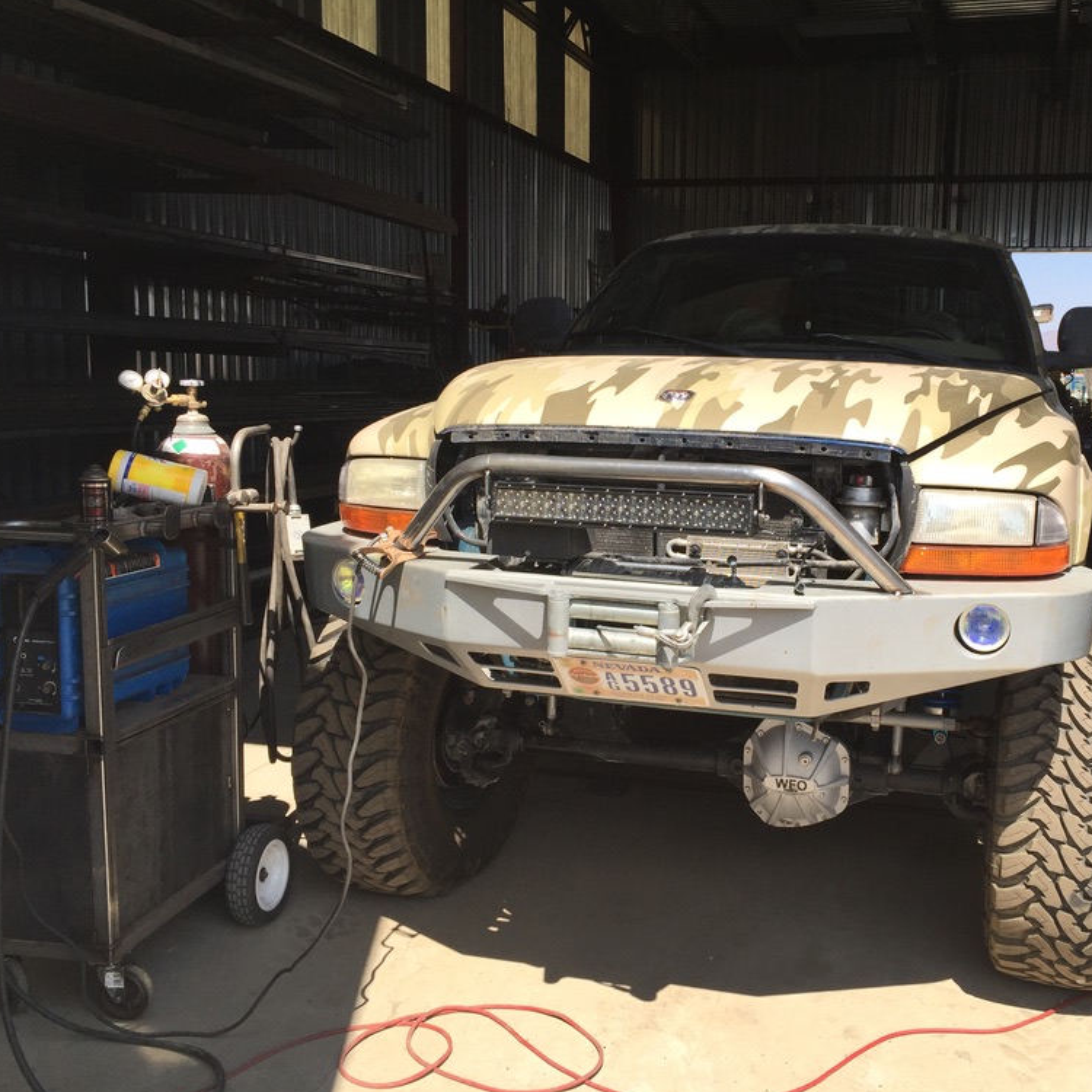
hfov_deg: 46.6
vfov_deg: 47.2
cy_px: 542
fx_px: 1249
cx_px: 713
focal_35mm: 35
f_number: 2.2
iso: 32
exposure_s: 1/1041
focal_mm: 4.15
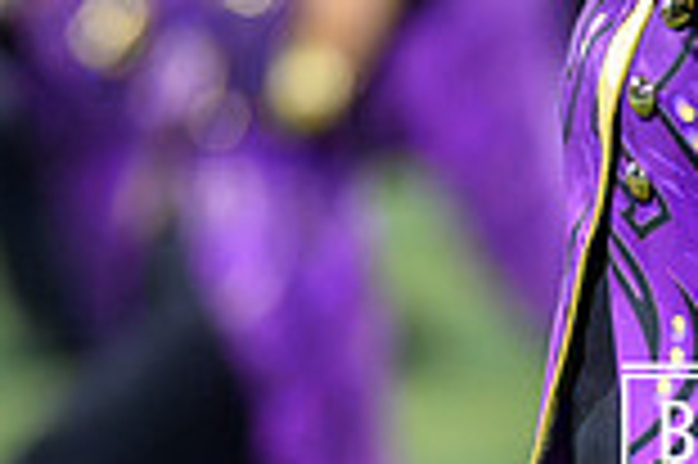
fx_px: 36199
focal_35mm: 1869
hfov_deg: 1.1
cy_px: -176
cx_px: -162
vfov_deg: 0.7
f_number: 5.6
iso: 12800
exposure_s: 1/500
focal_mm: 500
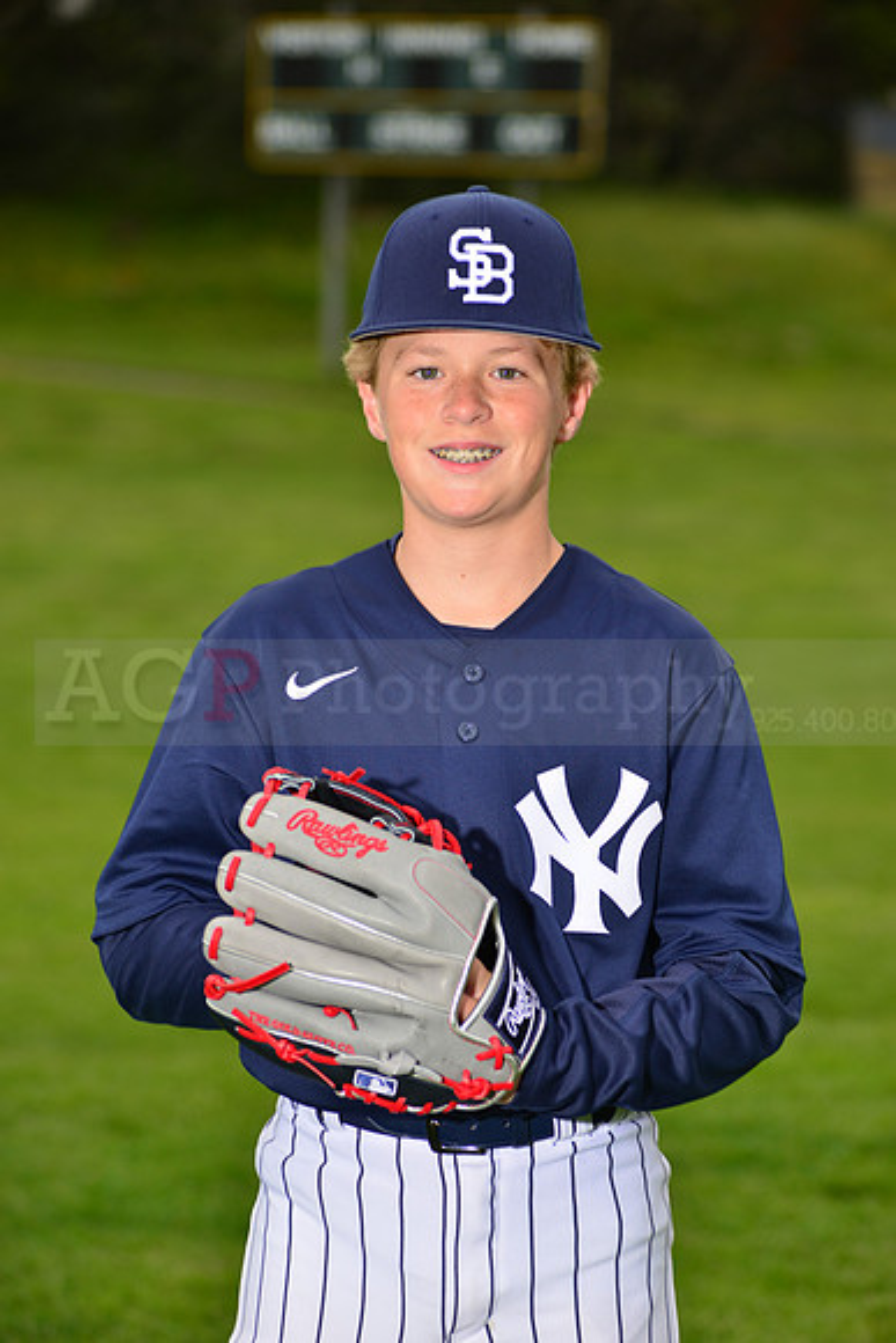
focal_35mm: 145
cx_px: 448
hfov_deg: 9.5
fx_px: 5410
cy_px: 672
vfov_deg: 14.2
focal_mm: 145
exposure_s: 1/200
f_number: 6.3
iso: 200
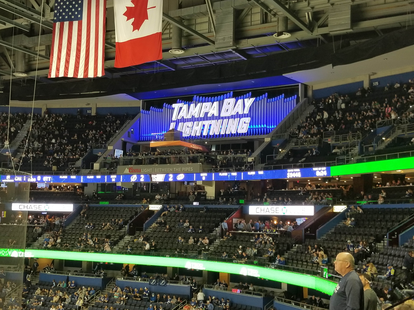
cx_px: 207
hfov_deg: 67.3
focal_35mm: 26
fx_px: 311
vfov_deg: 53.1
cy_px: 155
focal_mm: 4.25
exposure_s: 1/60
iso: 160
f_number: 1.7
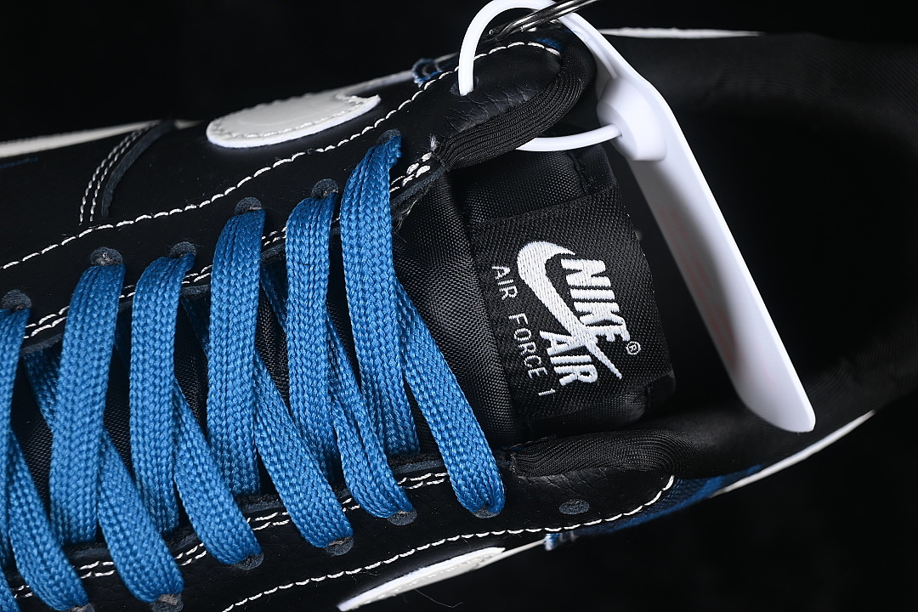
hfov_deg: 27.0
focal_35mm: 75
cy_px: 306
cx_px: 459
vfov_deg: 18.2
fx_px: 1912
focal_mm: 50
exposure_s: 1/60
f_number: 6.3
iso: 160
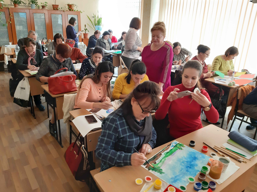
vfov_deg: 51.4
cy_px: 96
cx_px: 128
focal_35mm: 27
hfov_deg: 65.3
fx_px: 200
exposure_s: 1/50
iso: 320
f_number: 1.7
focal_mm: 3.93
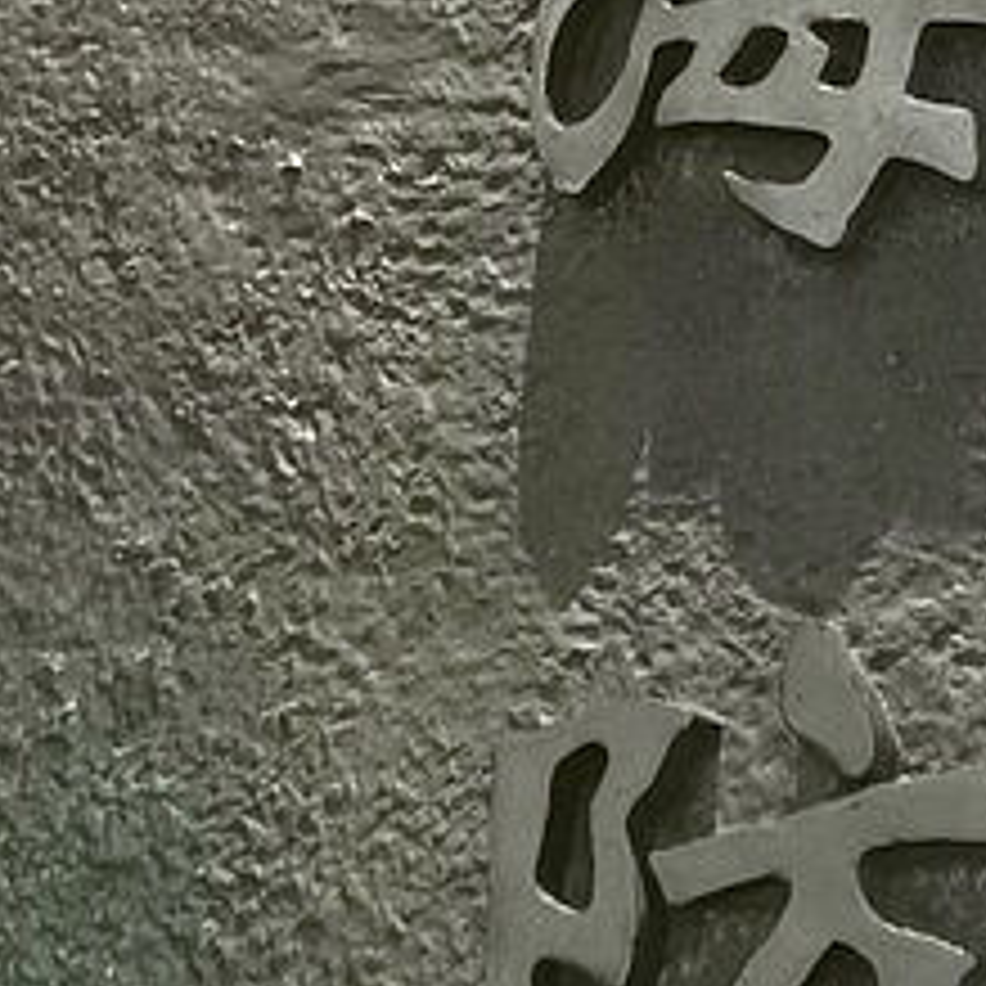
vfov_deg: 10.8
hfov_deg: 10.6
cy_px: -117
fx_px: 5156
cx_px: 1382
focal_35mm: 160
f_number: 1.8
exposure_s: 1/25
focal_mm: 5.58
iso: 400
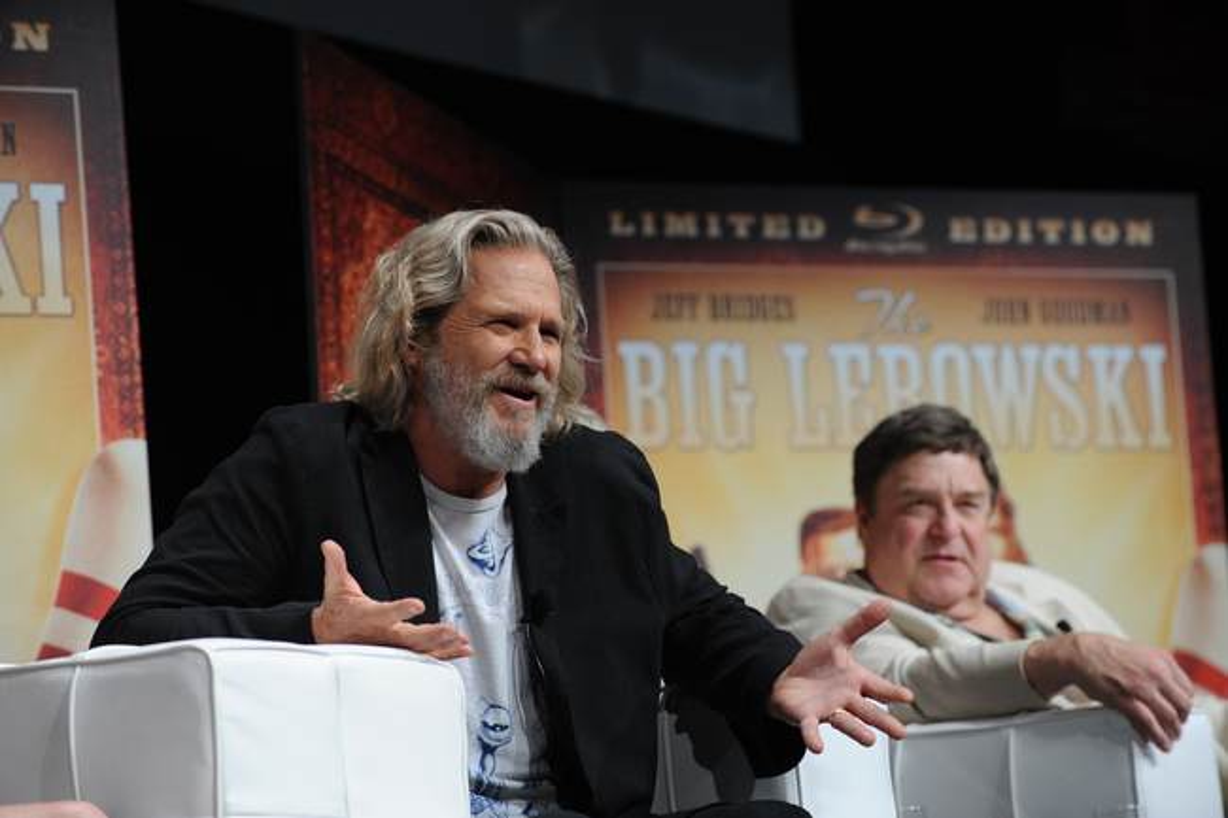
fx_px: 4774
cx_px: 614
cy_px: 409
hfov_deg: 14.7
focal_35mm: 140
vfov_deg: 9.8
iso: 1600
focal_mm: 140
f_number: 4
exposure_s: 1/200
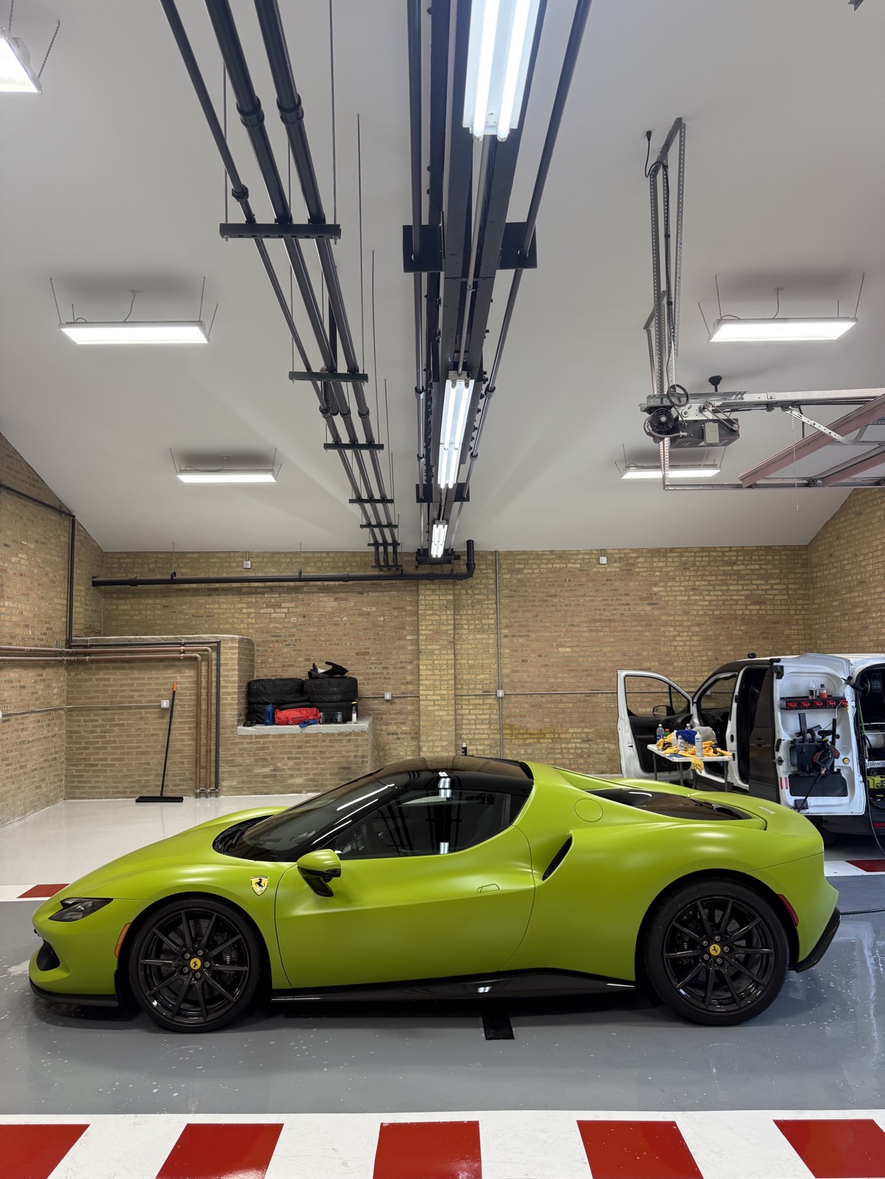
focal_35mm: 24
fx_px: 818
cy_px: 590
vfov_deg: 71.6
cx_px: 442
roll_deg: +0.0
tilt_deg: +4.8
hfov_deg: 56.8
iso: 100
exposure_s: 1/127
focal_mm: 6.76
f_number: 1.78
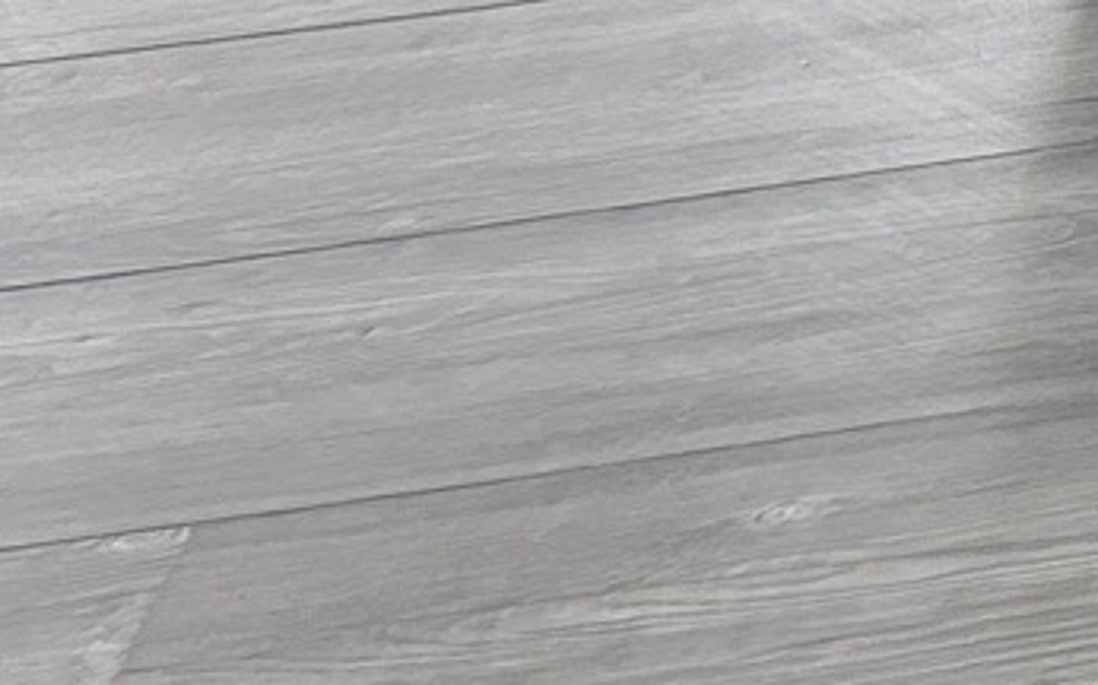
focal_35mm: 153
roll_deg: +0.8
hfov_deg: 10.9
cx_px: 2866
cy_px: -1376
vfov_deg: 7.5
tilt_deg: -12.3
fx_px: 4577
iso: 64
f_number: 1.5
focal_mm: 5.7
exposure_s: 1/100
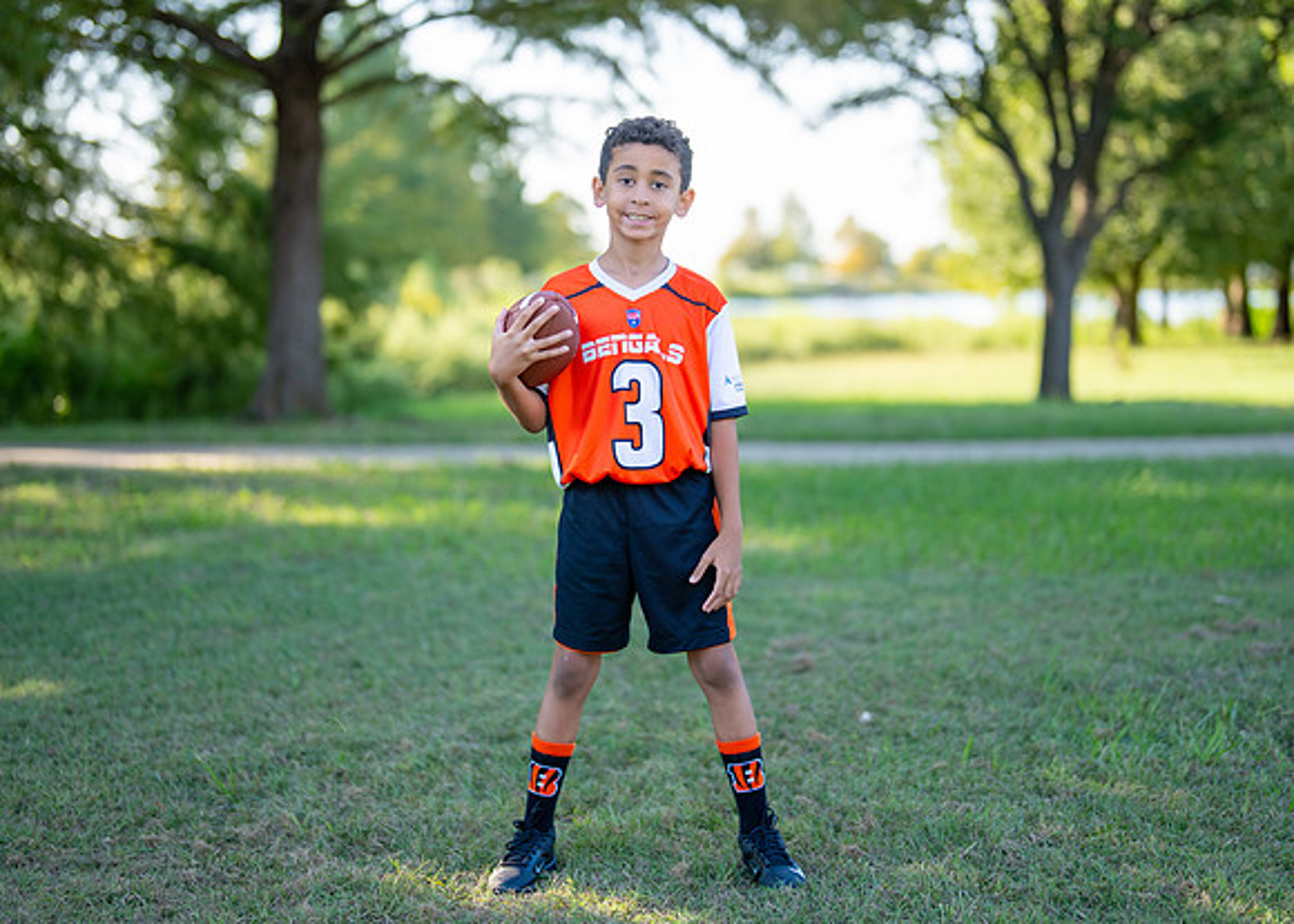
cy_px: 417
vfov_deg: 23.7
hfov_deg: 32.7
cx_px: 646
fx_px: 2204
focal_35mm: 60
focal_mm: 50
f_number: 1.2
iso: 100
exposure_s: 1/1600
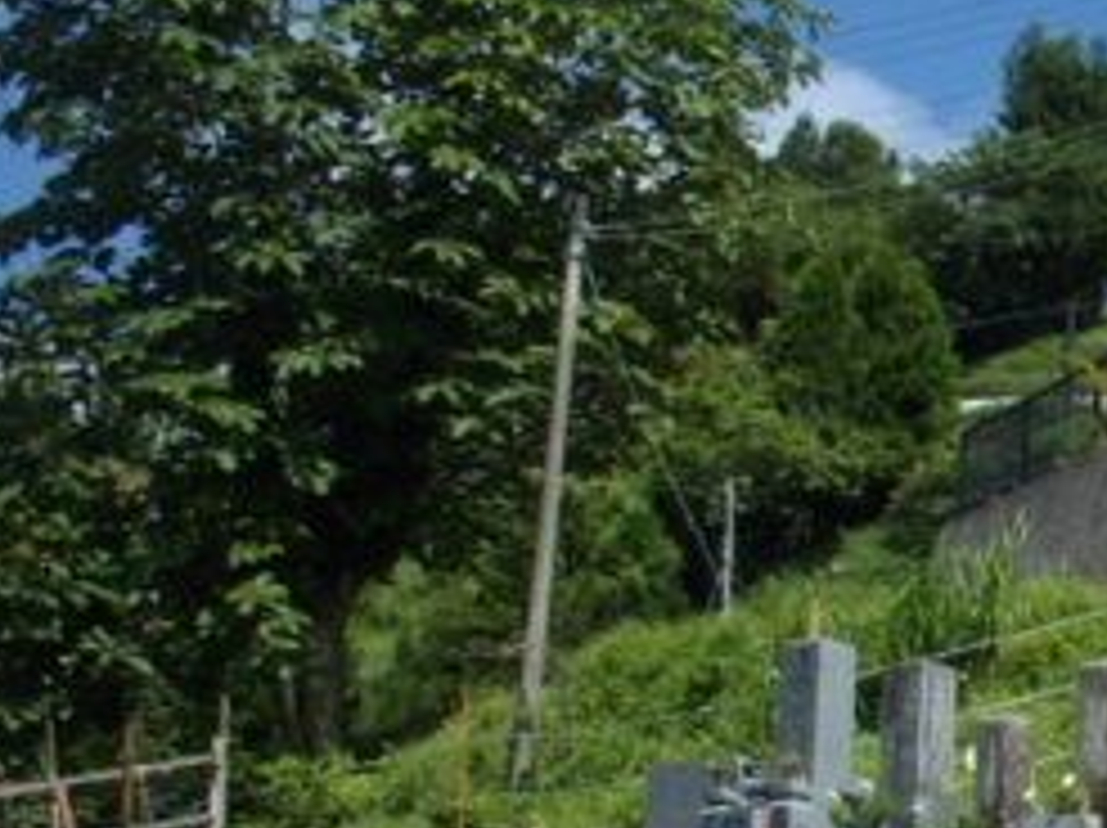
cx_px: 1665
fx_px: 4089
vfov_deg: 11.4
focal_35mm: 128
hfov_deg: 14.4
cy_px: 828
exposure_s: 1/320
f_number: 5.6
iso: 80
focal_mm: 6.2
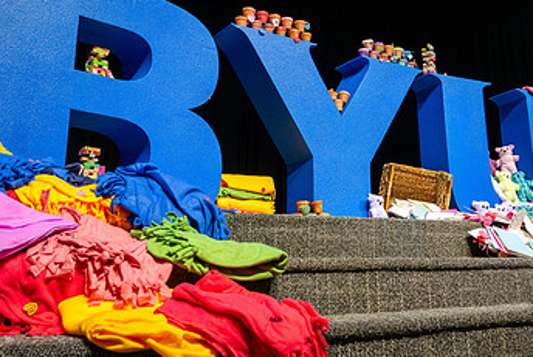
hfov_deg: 49.1
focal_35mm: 39
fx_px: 578
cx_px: 329
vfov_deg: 34.0
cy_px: 122
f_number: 5.6
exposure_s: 1/100
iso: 2500
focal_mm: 22.5
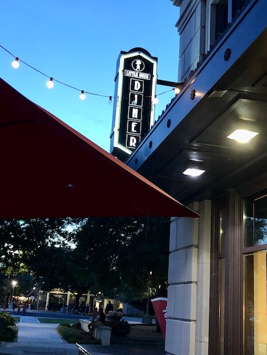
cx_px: 130
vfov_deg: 45.8
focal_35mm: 41
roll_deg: +0.3
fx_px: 421
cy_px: 179
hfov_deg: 35.2
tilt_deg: +15.2
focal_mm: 4
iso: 100
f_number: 1.8
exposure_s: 1/15
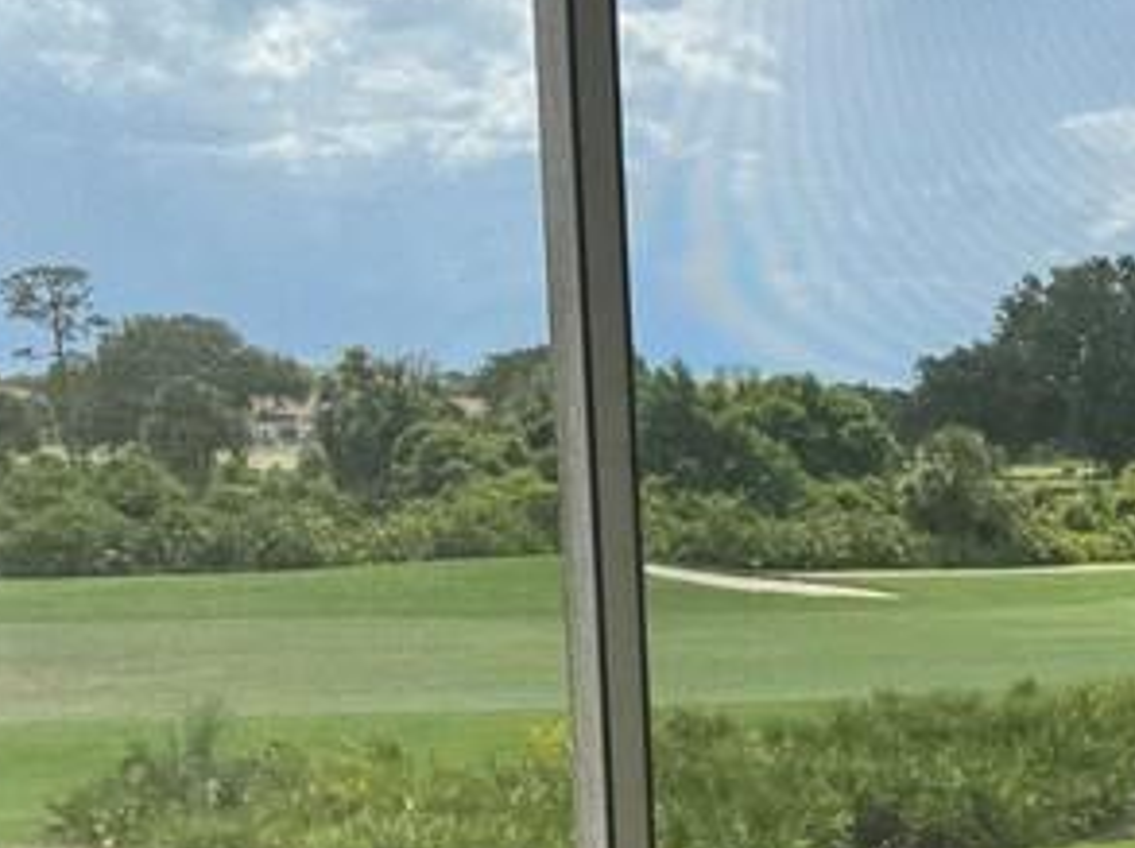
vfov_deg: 16.9
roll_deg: -0.5
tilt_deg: -10.7
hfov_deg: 21.9
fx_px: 2751
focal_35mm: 84
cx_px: 1302
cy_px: 964
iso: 80
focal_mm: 6.76
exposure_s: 1/3096
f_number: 1.78
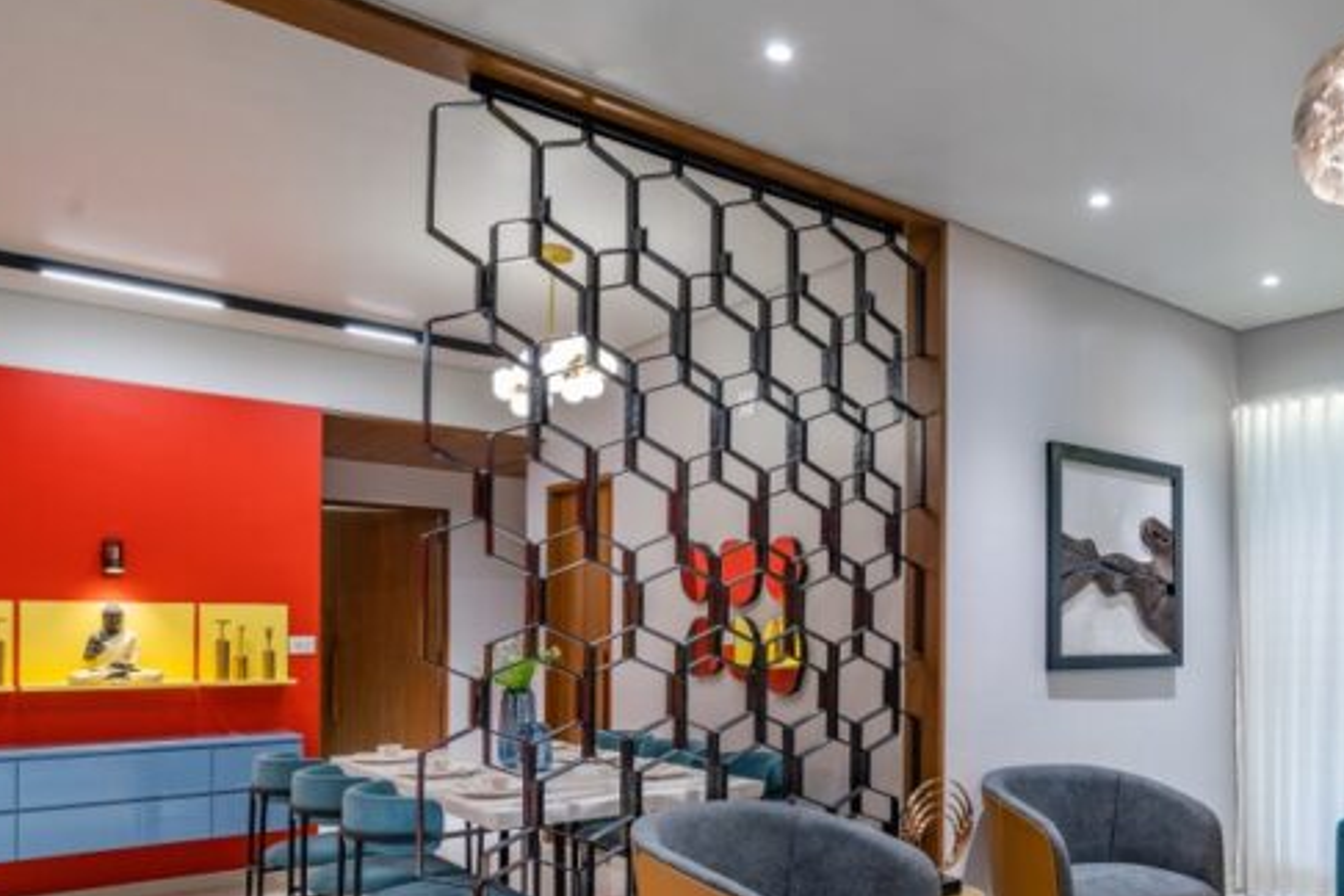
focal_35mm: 28
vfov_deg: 45.4
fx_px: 1045
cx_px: 937
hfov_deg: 63.1
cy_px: 628
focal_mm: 17
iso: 100
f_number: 8
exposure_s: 1/2
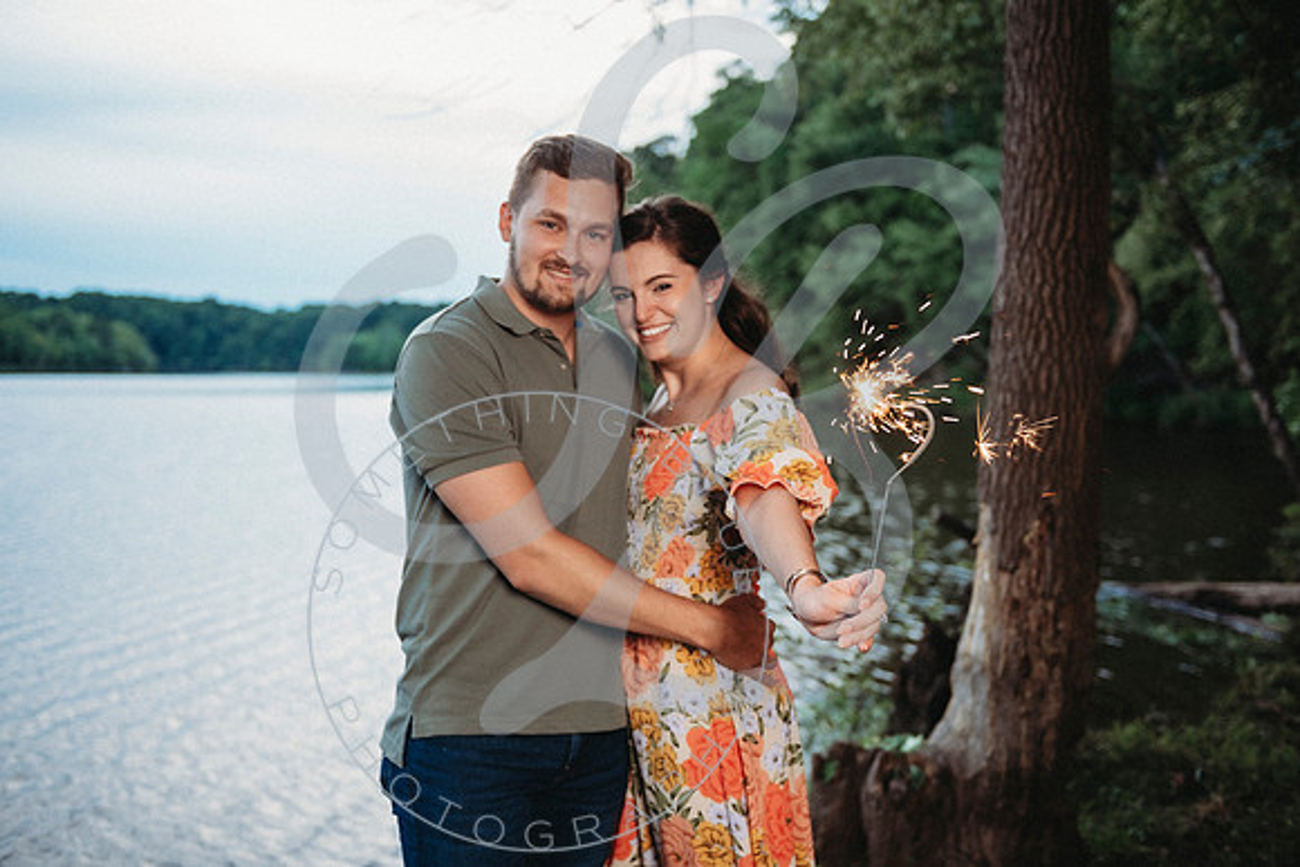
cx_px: 631
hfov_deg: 48.4
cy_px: 434
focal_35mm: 40
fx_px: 1446
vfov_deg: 33.4
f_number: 2.8
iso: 400
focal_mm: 38
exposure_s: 1/160
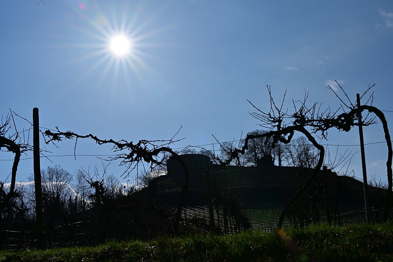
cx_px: 196
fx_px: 546
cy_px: 131
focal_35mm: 50
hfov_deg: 39.6
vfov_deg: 27.0
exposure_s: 1/640
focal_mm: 50
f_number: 16
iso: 64
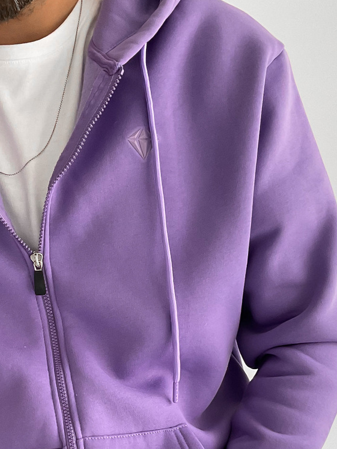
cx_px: 107
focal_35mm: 62
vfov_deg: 29.0
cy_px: 459
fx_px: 805
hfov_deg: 23.5
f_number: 1.8
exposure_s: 1/60
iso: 80
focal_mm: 3
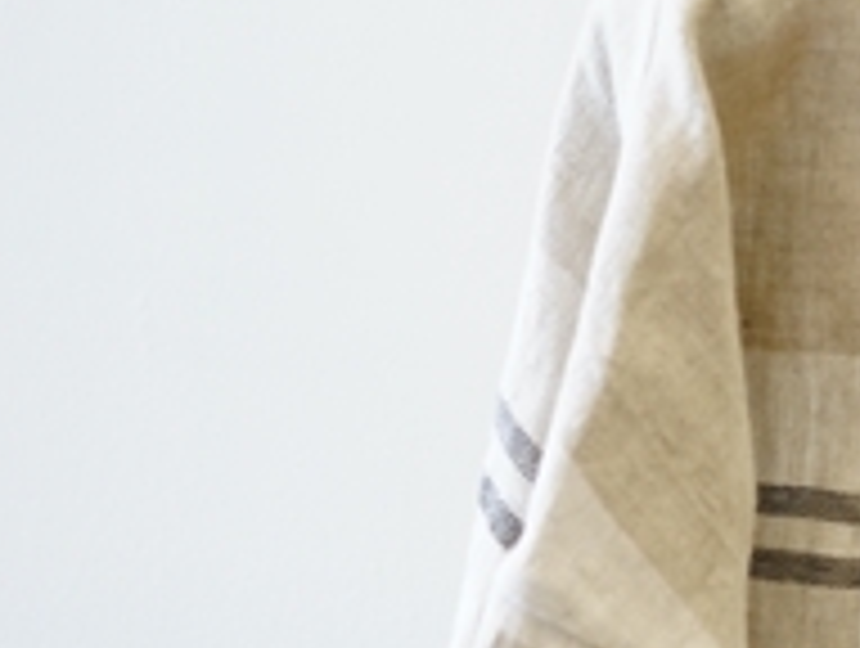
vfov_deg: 6.7
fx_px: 5501
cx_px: 1693
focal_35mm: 221
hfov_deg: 8.5
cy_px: 227
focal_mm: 55
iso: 400
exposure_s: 1/60
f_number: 4
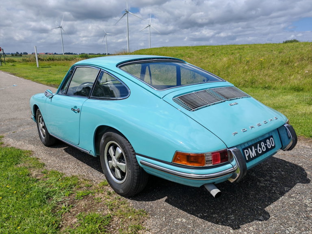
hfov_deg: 67.3
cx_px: 156
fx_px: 234
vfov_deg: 53.1
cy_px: 117
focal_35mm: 26
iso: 50
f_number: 1.6
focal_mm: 5.4
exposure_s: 1/2600
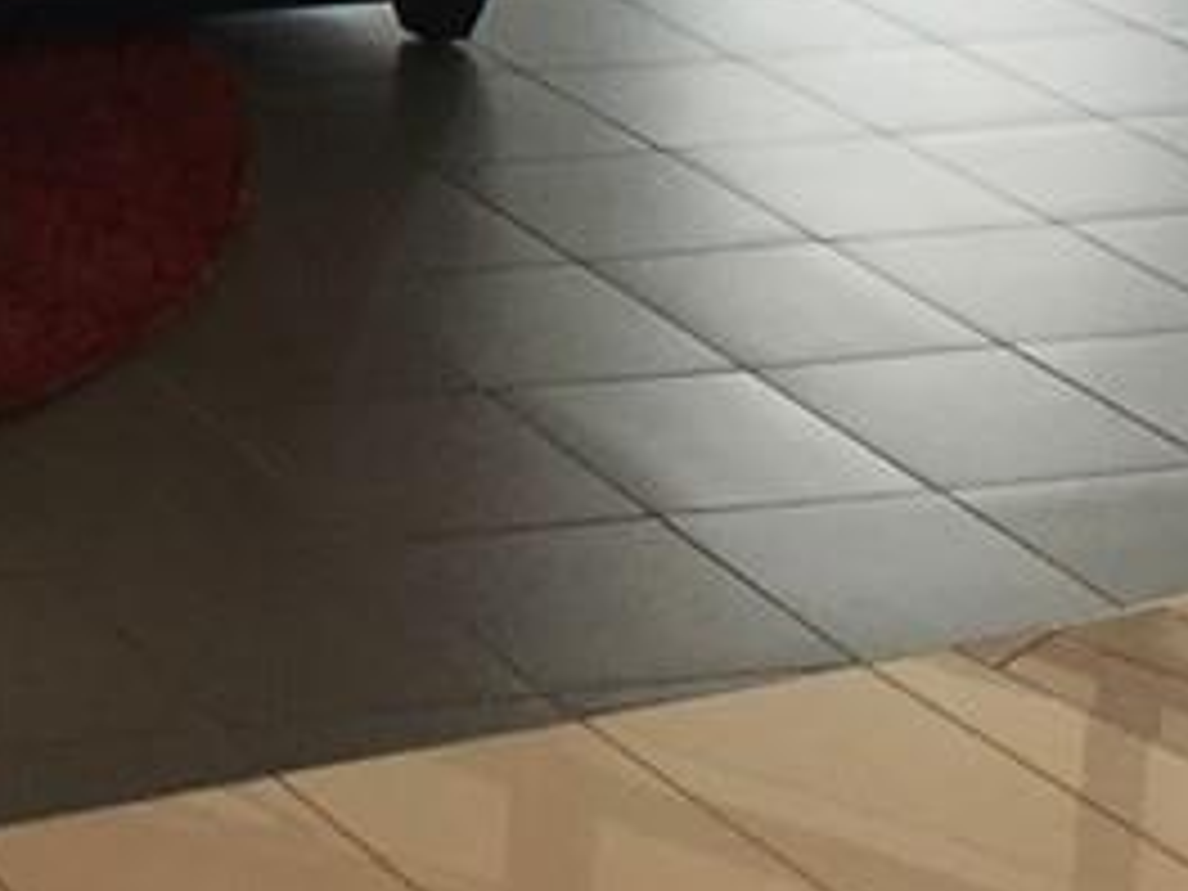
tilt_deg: -5.4
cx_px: -819
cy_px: -783
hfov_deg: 10.7
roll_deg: -1.3
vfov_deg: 8.1
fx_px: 6040
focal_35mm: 176
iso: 25
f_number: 2.2
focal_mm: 4.15
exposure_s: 1/185
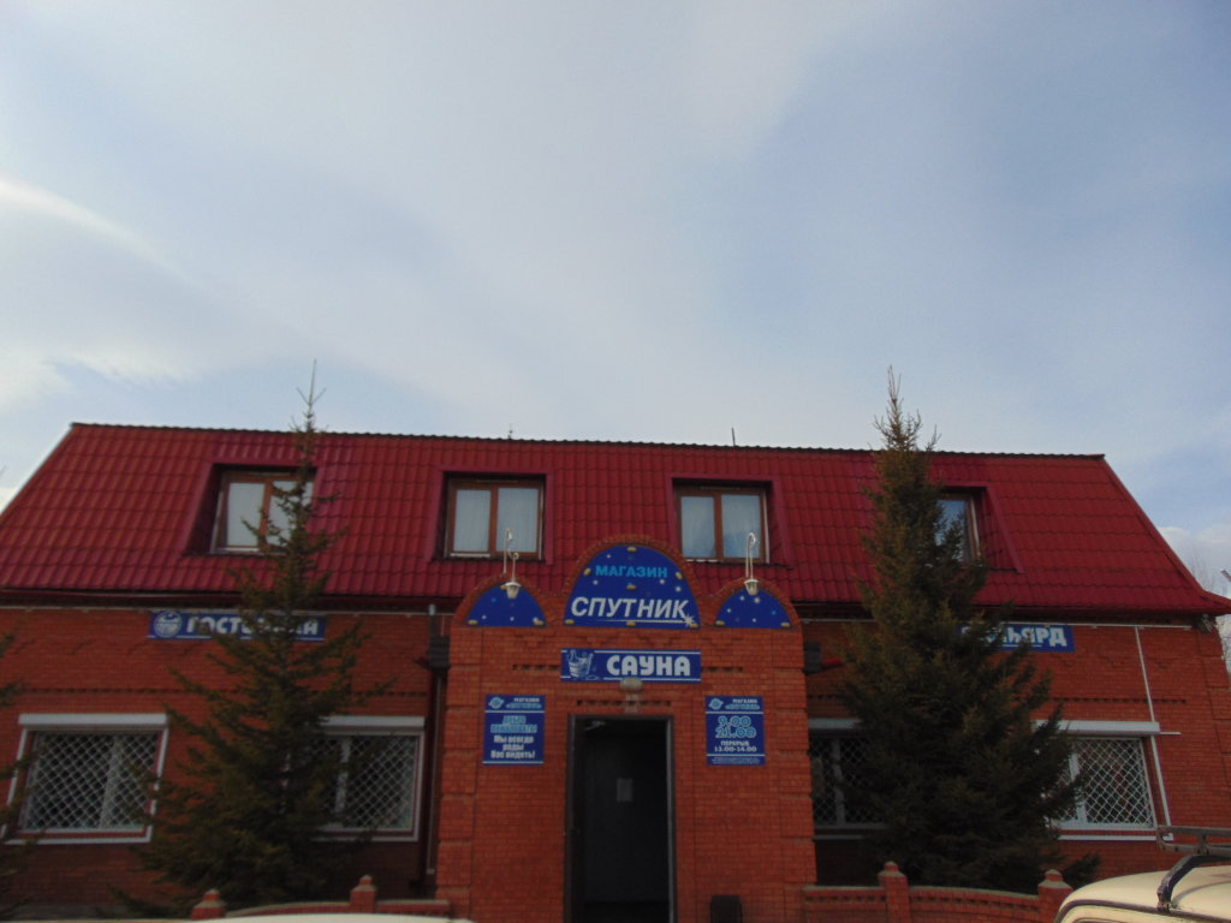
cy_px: 462
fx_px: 889
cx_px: 616
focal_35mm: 25
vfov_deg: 54.9
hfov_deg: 69.4
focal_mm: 4.5
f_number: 7.7
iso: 80
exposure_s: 1/400
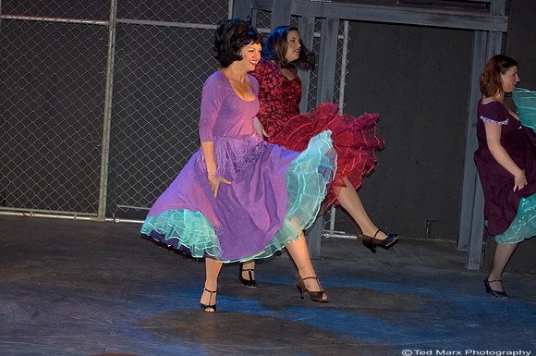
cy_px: 178
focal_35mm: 105
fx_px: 1561
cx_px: 268
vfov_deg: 13.0
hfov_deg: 19.5
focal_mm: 70
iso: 3200
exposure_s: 1/100
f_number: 2.8
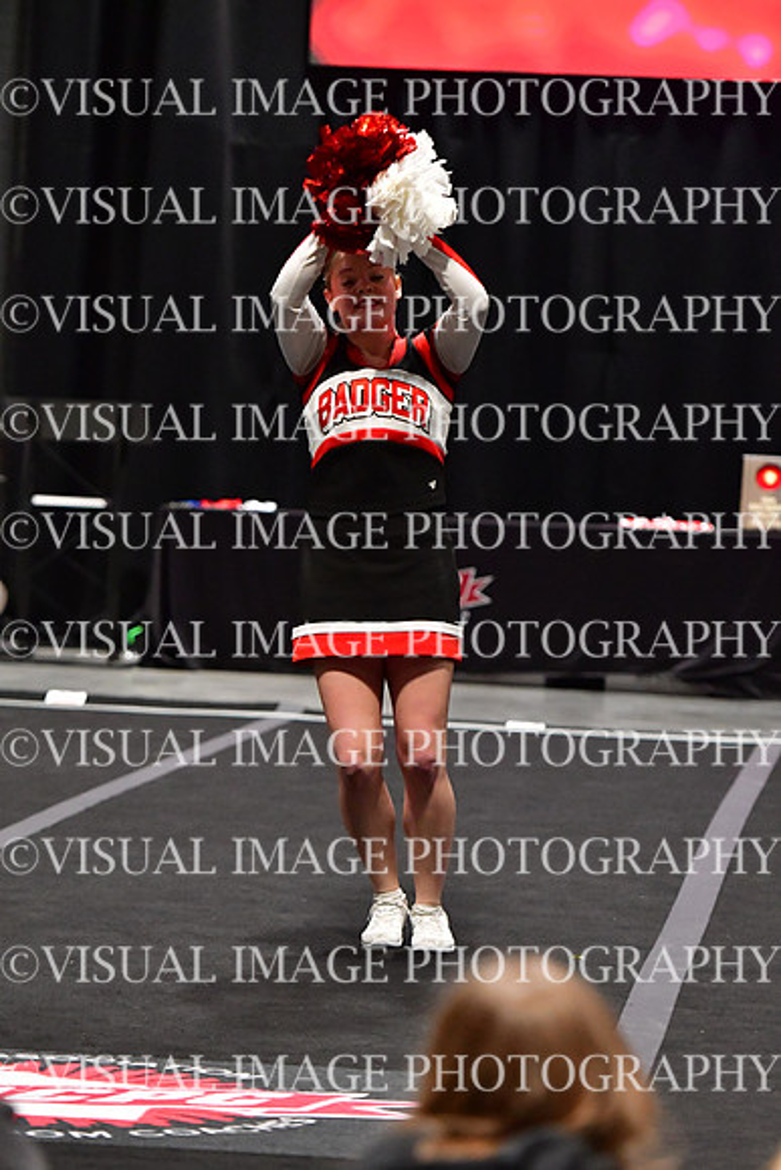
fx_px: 5366
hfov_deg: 8.3
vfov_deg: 12.4
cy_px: 585
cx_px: 390
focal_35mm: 165
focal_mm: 110
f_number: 3.2
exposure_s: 1/400
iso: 4000
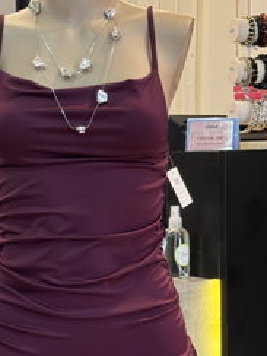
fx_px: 1080
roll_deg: +2.2
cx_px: 82
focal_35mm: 105
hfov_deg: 14.1
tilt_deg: -6.6
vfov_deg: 18.6
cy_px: 247
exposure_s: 1/100
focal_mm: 6.76
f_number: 1.78
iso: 160
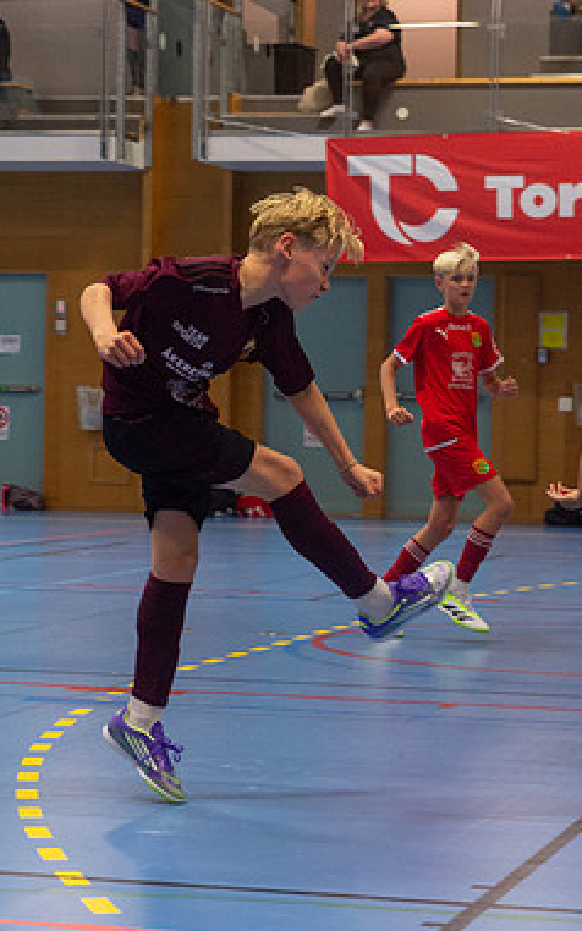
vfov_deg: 18.8
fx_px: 2818
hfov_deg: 11.8
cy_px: 464
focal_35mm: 111
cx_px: 411
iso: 2800
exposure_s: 1/400
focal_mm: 70
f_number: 3.5
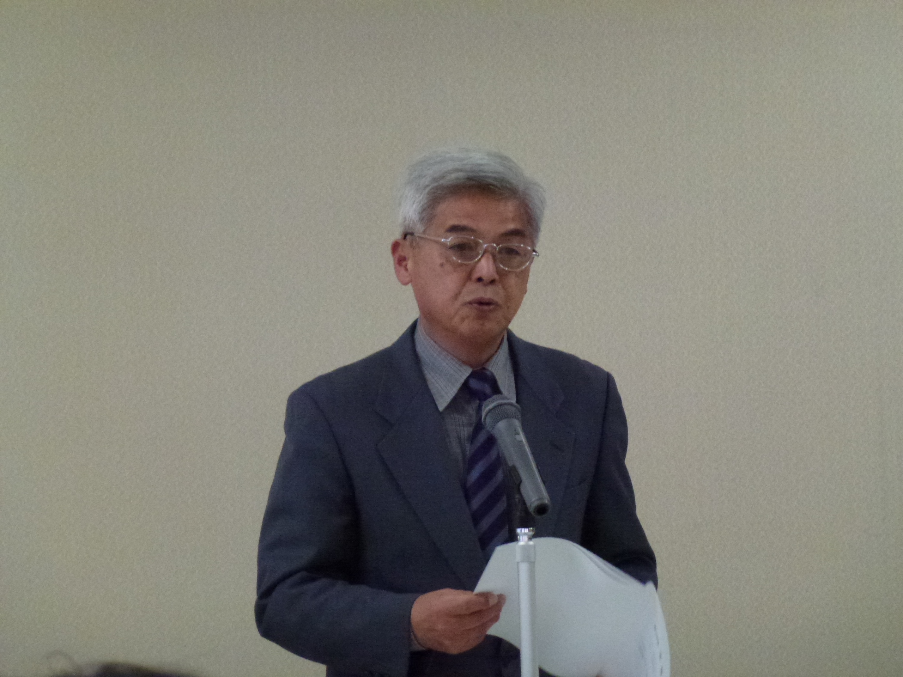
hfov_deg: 9.2
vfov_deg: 6.9
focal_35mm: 214
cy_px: 338
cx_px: 452
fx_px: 5582
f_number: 5.5
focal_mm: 38.3
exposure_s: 1/100
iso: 800
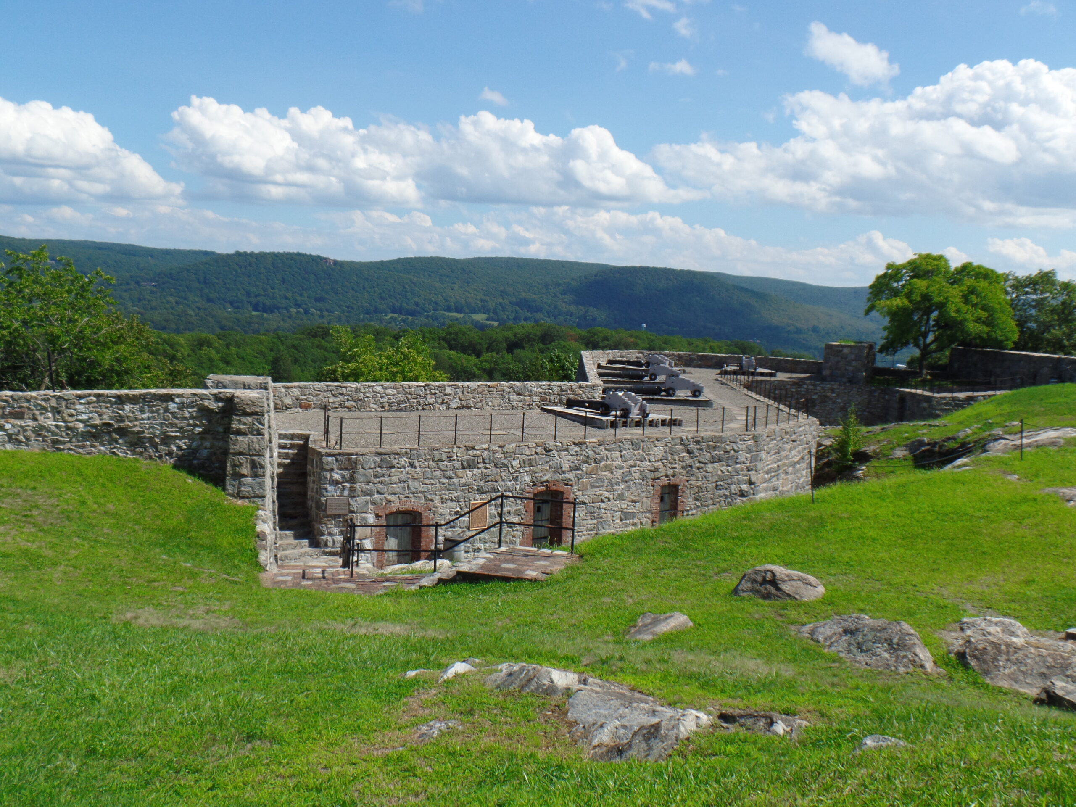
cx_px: 538
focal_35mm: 35
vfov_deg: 40.7
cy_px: 404
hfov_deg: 52.6
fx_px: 1088
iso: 100
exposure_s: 1/1500
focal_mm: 6.2
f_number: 3.4
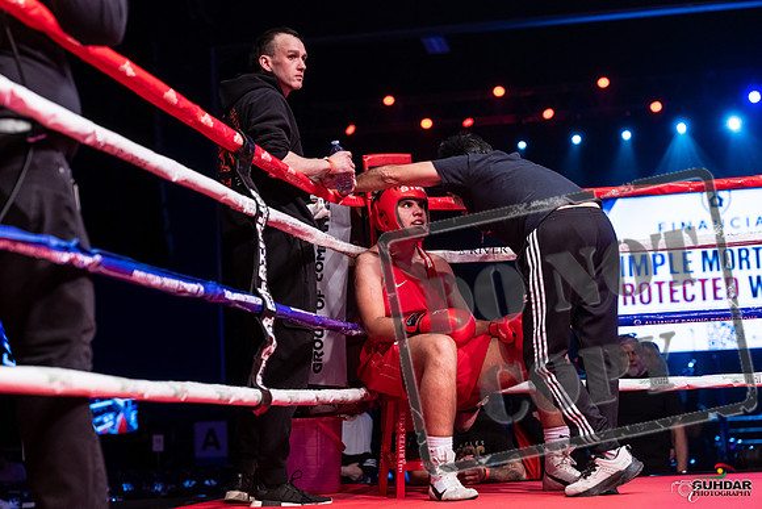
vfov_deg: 19.5
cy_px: 254
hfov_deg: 28.8
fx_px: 1482
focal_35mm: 70
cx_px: 381
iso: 3200
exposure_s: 1/800
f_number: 2.8
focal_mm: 70
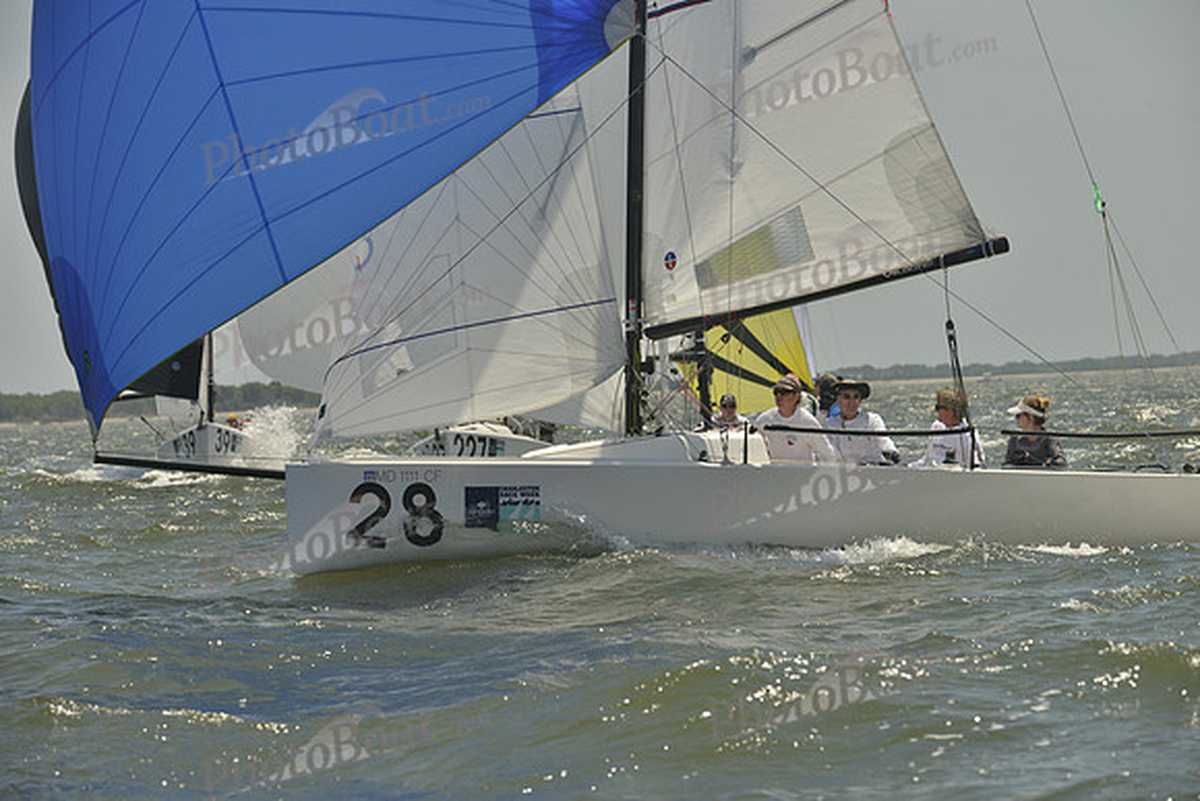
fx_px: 6668
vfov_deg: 6.9
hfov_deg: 10.3
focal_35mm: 200
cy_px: 400
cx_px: 600
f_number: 10
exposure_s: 1/1250
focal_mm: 200
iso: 280
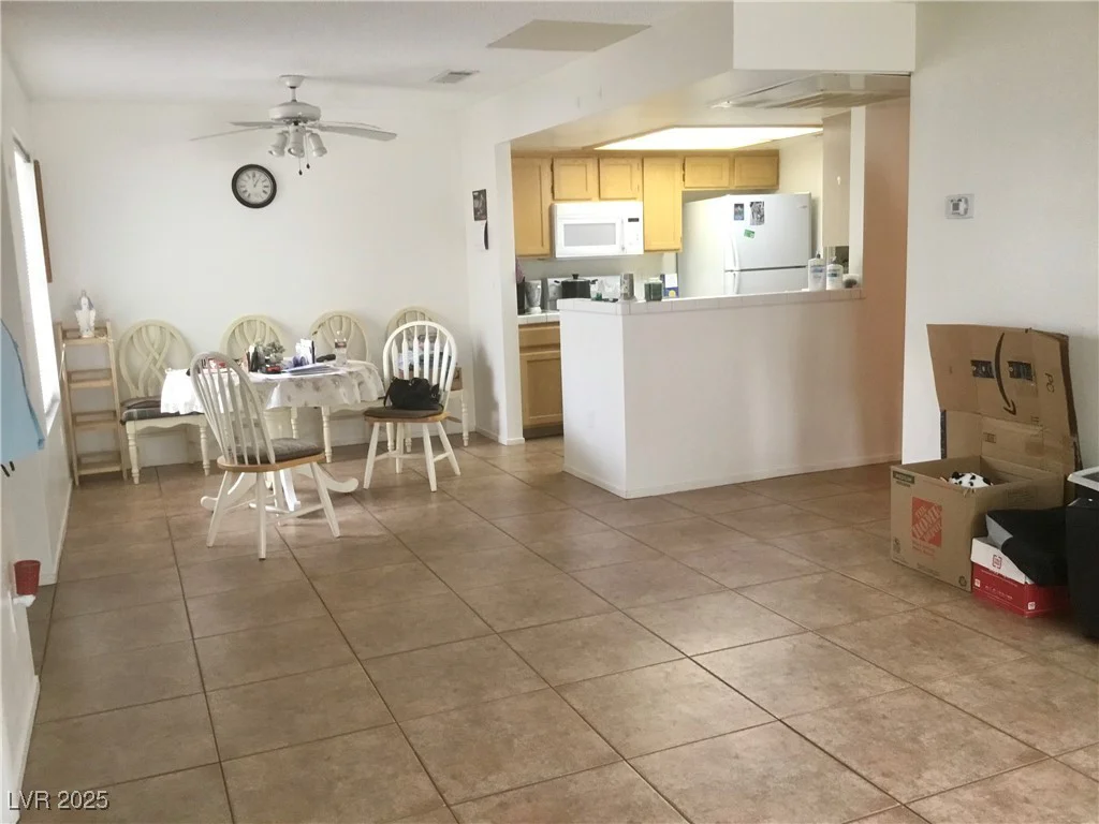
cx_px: 550
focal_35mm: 31
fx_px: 984
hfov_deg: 58.4
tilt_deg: -8.0
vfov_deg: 45.4
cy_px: 412
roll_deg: +2.2
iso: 125
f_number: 2.4
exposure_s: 1/30
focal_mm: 3.3
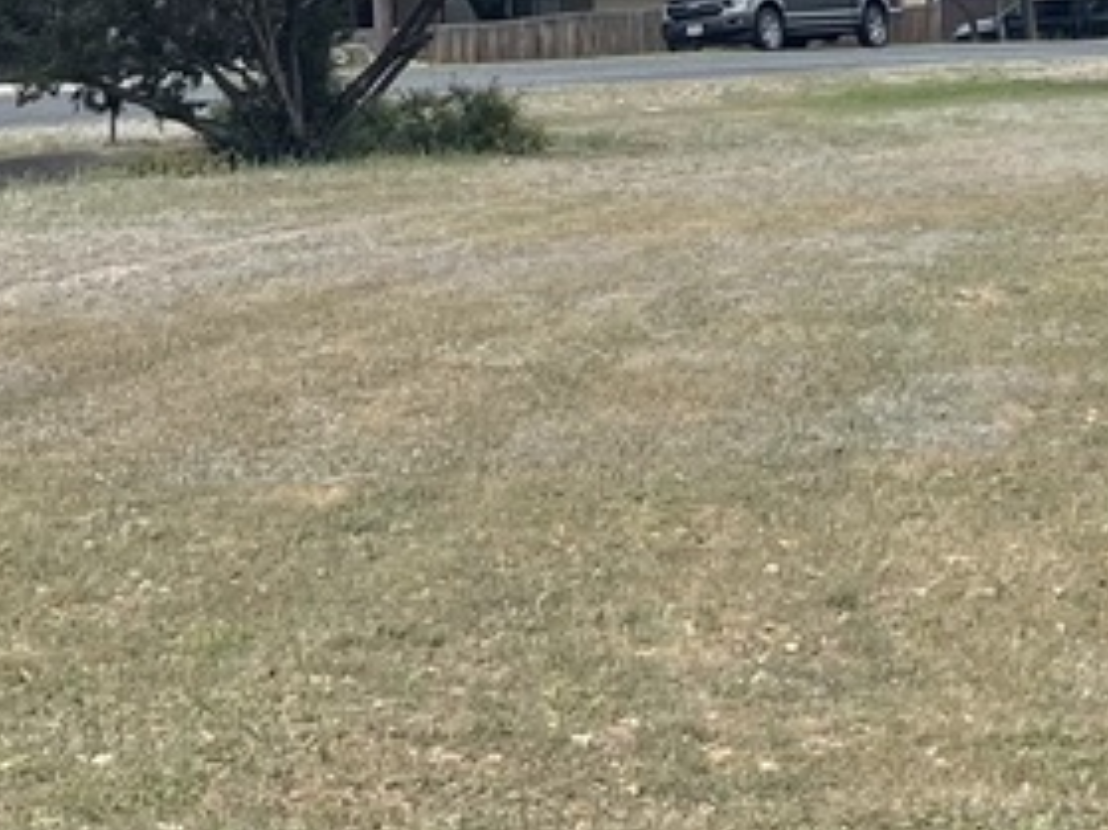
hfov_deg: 15.2
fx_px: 4127
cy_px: -230
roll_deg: +0.2
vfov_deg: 11.2
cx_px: 254
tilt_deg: -0.1
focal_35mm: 129
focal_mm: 5.1
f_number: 1.6
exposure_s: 1/1087
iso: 32
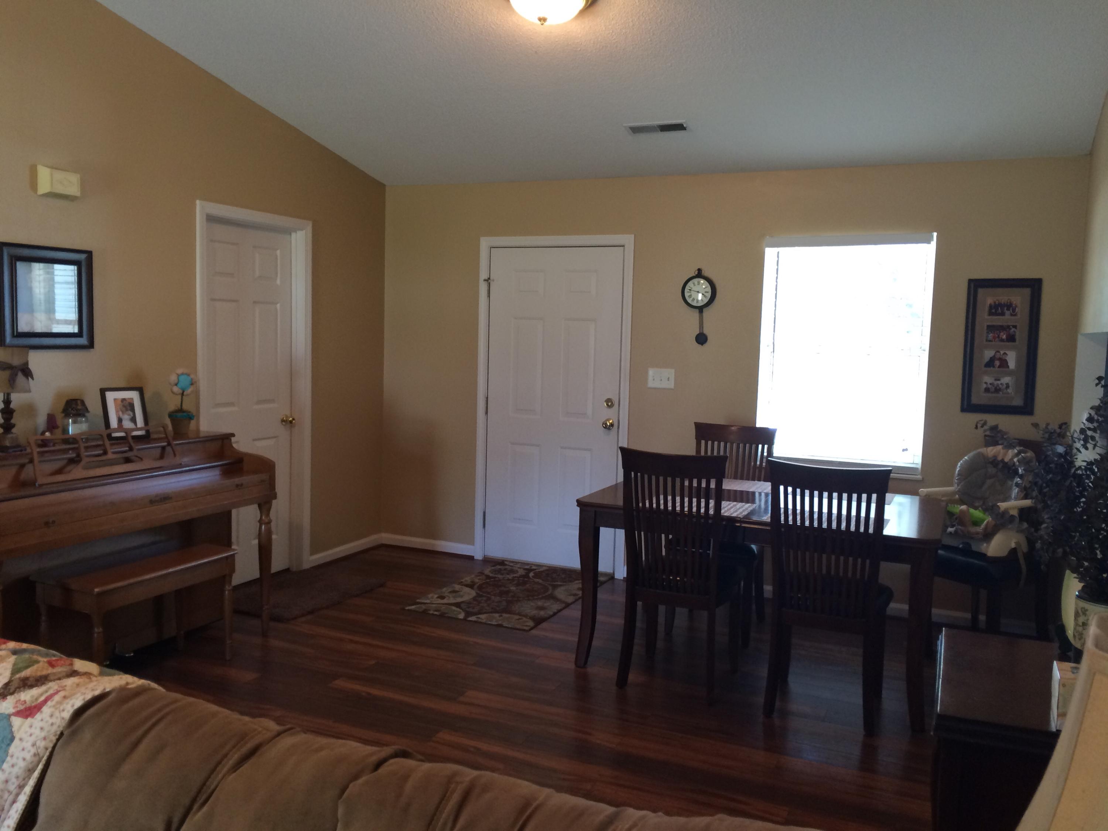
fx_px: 928
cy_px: 416
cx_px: 554
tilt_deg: -4.0
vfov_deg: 48.2
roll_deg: -2.1
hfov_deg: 61.7
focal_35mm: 29
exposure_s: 1/30
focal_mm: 4.15
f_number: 2.2
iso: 100
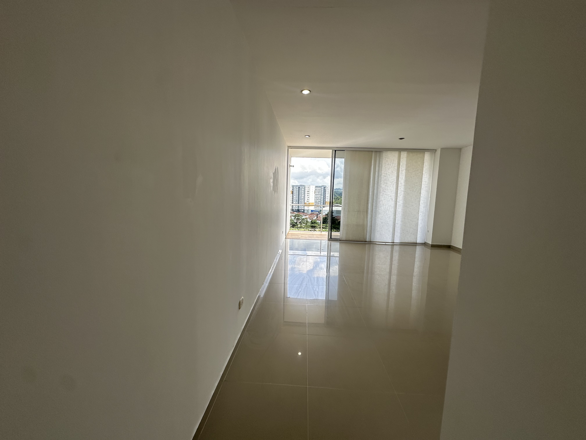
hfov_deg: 102.1
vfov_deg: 85.7
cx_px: 293
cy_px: 220
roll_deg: -1.8
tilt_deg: -5.3
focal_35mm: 14
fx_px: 237
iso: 40
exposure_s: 1/344
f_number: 2.2
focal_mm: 2.22
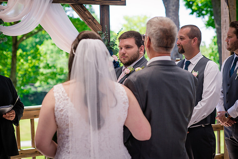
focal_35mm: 85
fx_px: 562
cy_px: 80
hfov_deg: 23.9
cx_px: 119
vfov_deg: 16.1
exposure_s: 1/800
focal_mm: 85
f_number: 3.5
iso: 400
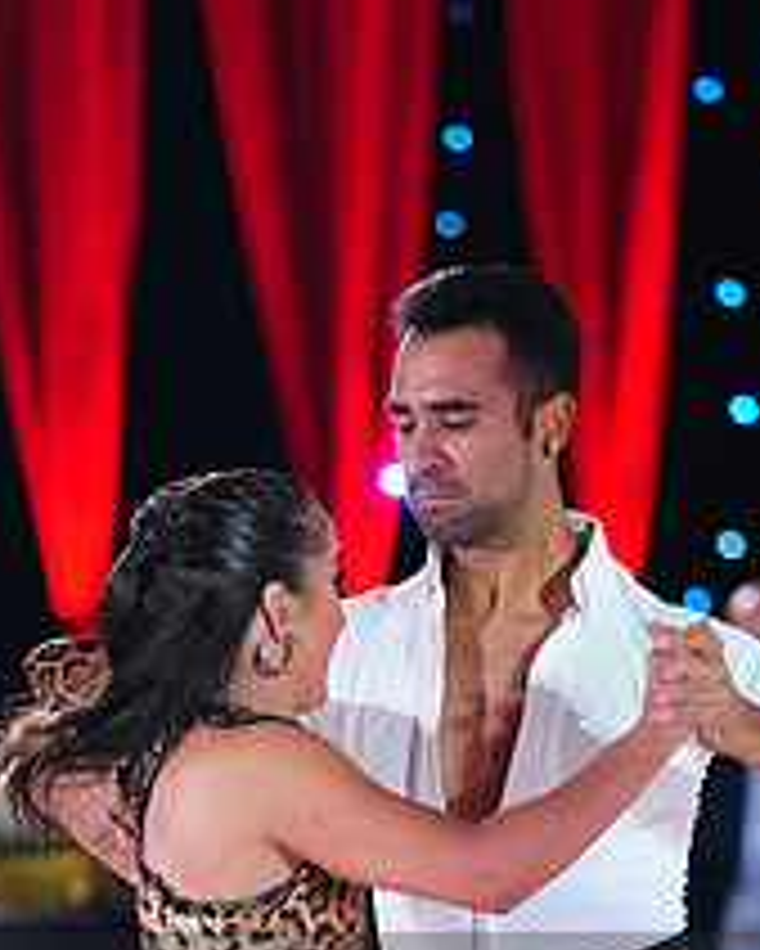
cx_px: 335
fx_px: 9777
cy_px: 1085
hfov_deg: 4.5
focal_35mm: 348
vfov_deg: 5.5
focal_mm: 135
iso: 2500
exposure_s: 1/320
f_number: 2.8
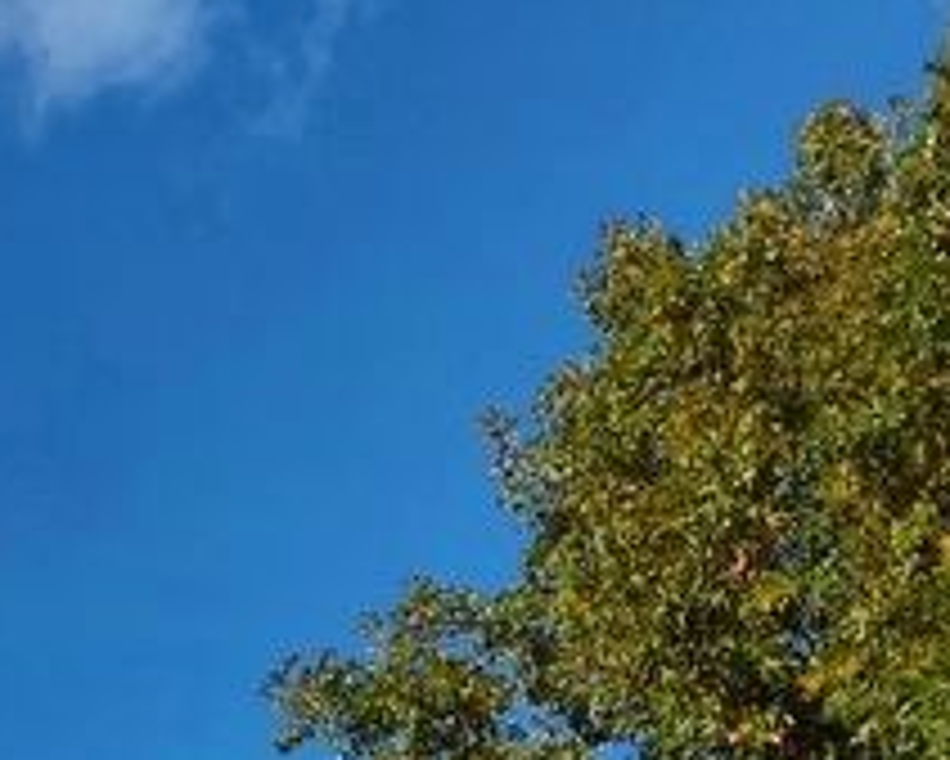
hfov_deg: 19.1
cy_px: 1304
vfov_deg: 15.8
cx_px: -563
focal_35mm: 85
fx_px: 2391
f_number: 1.8
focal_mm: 5.56
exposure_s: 1/1648
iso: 100
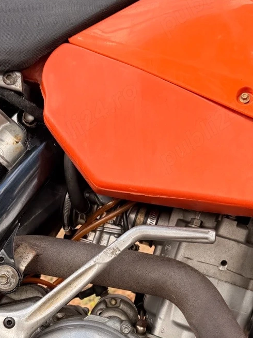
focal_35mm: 49
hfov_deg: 29.7
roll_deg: -1.3
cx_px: 116
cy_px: 281
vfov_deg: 37.2
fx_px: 477
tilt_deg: -9.9
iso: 80
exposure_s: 1/481
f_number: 1.78
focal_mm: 6.76
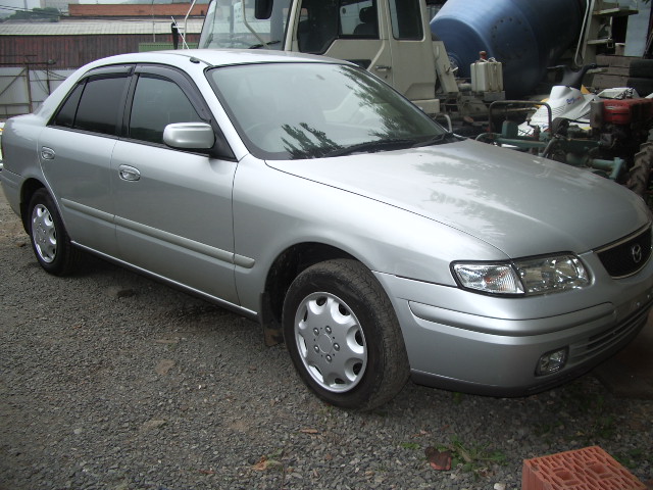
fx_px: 660
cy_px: 245
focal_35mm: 35
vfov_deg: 40.7
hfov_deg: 52.6
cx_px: 326
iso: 50
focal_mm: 5.8
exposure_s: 1/125
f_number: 2.6
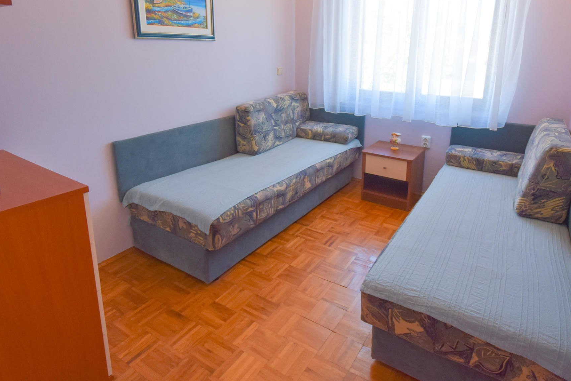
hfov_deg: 81.1
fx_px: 333
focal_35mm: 21
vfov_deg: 58.0
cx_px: 307
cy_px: 124
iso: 400
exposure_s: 1/100
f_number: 5
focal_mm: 10
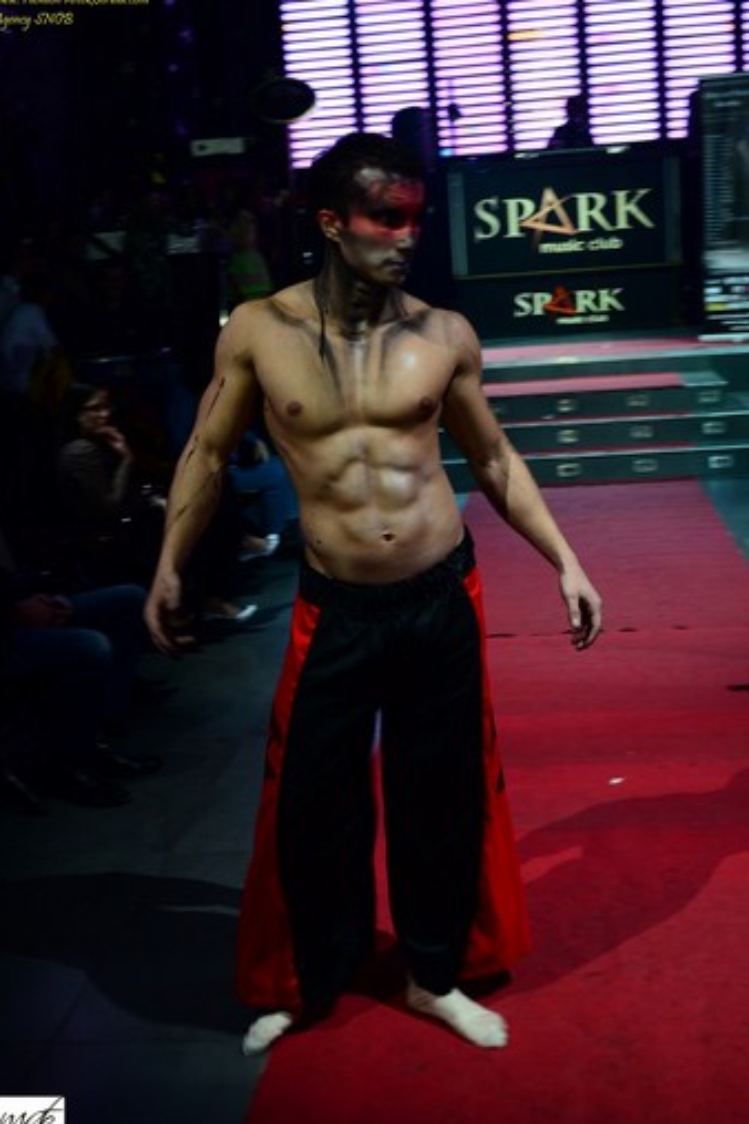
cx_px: 370
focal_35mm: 46
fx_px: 1435
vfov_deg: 42.7
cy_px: 568
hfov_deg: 29.2
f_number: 4.5
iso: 500
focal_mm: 30
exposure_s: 1/30
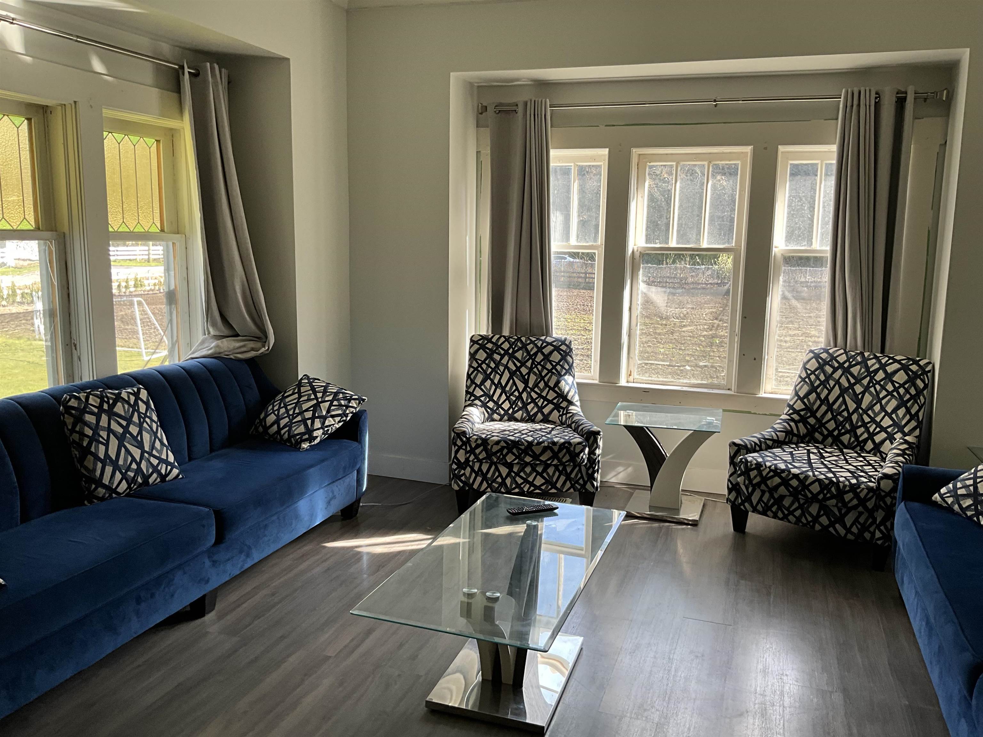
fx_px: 824
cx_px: 492
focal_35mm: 29
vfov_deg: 48.2
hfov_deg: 61.7
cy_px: 368
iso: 40
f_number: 1.8
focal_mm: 3
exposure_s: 1/122
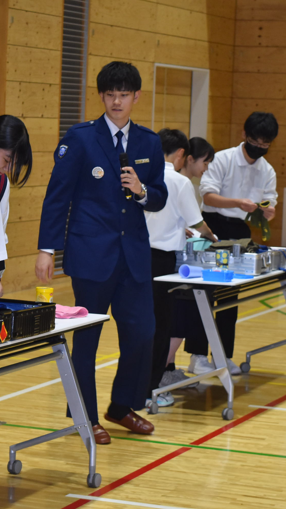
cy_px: 255
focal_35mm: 123
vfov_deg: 17.4
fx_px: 1658
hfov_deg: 9.8
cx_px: 77
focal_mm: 52
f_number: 5.6
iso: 1000
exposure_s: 1/60
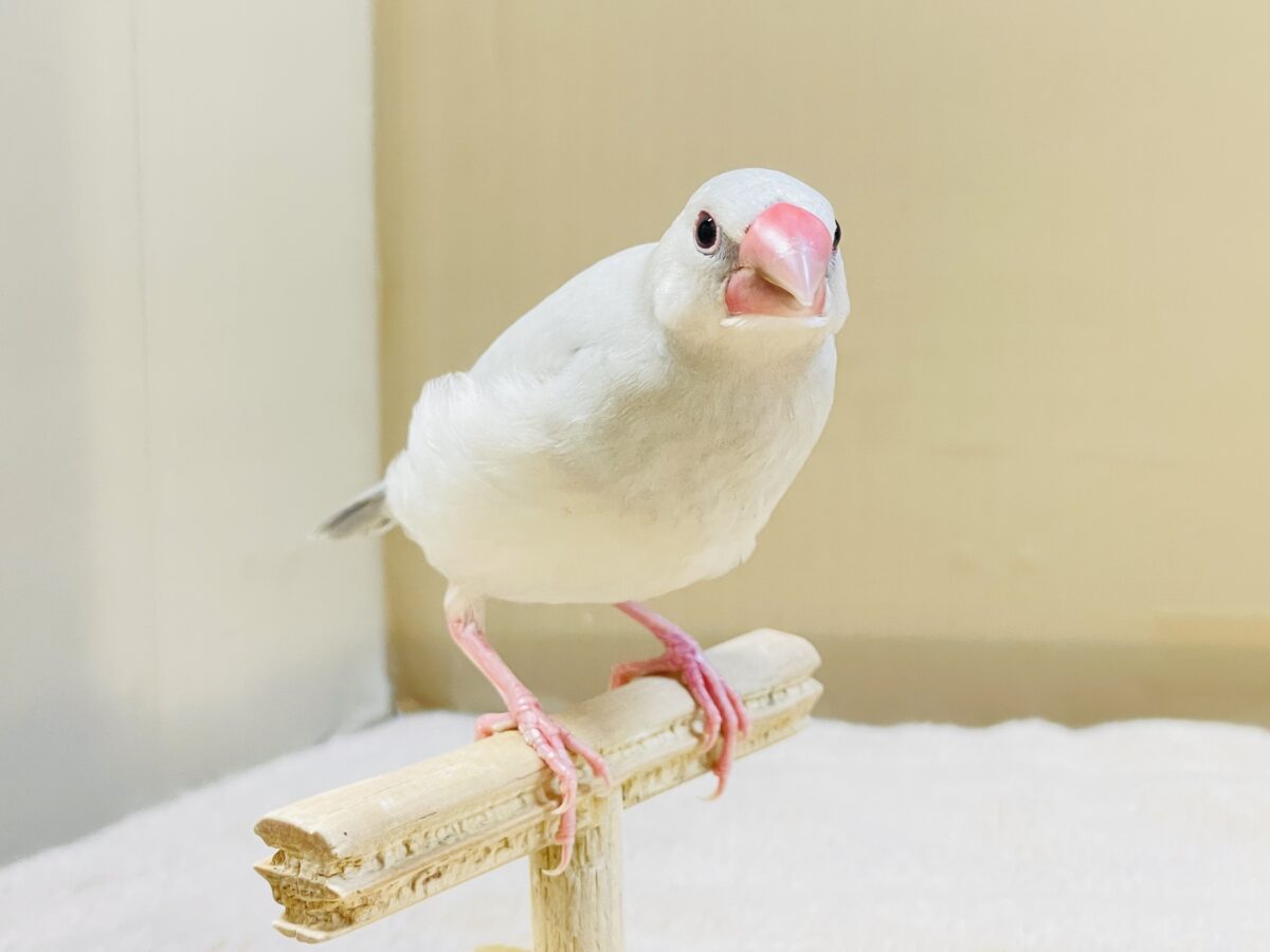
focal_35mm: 52
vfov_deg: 28.0
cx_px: 635
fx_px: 1908
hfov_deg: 36.8
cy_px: 476
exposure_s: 1/99
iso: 160
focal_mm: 6
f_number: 2
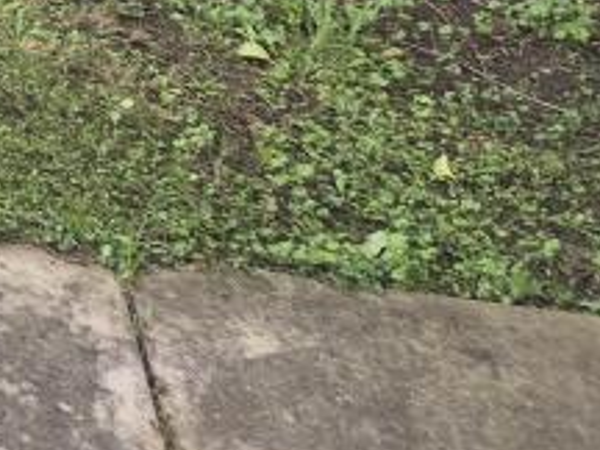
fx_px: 1889
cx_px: -642
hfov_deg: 14.6
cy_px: -439
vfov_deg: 12.1
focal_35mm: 109
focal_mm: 5.4
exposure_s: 1/180
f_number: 1.8
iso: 40
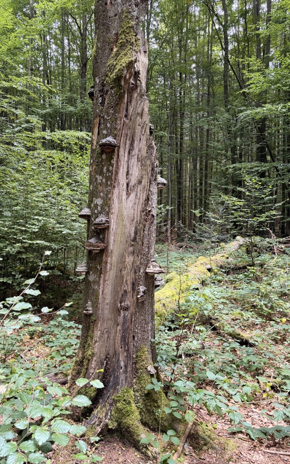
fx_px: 329
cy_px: 235
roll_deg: -0.2
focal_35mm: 26
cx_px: 119
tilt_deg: -0.8
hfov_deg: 47.4
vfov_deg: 70.4
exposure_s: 1/121
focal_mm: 6.76
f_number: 1.78
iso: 100
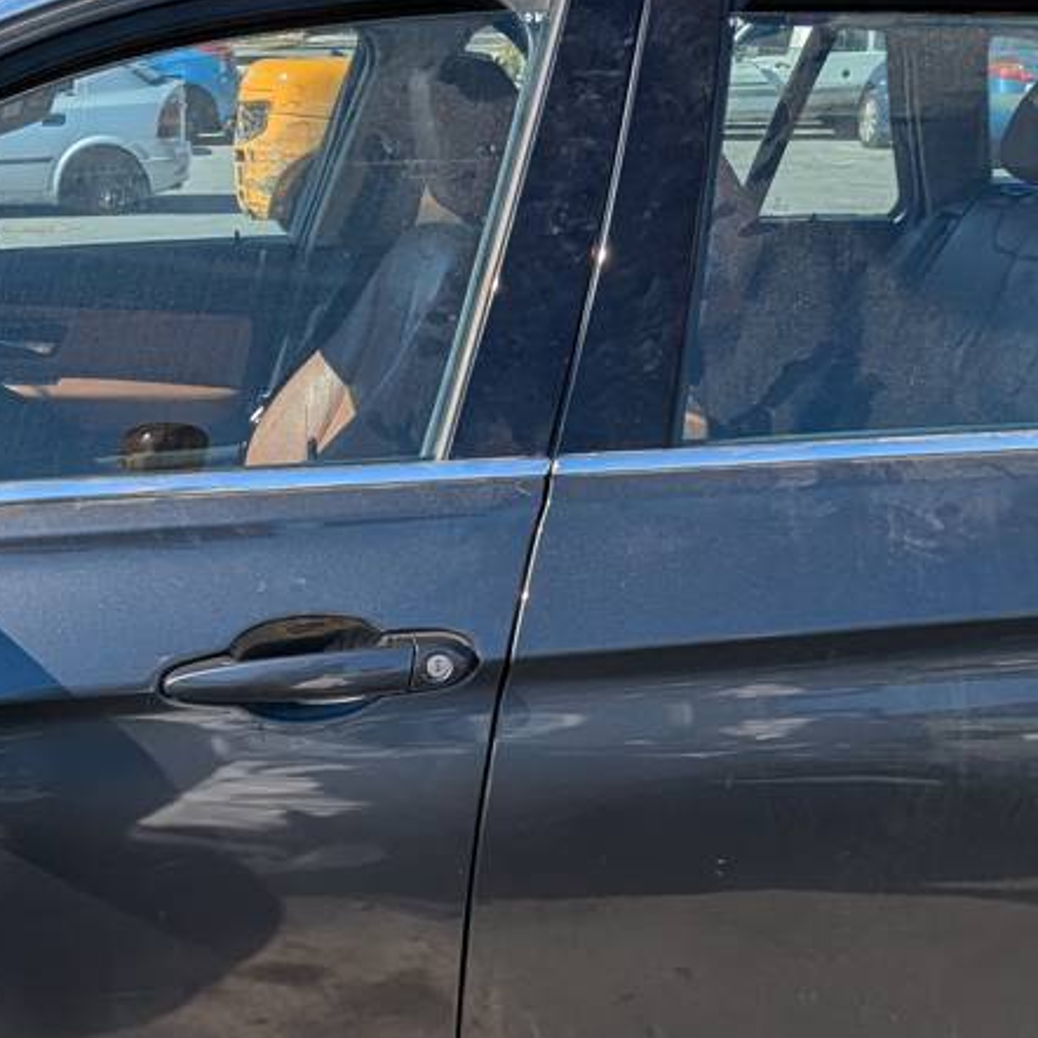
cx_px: 279
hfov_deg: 36.1
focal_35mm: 46
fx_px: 1561
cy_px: 714
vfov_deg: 36.3
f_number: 2.2
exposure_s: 1/1431
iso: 45
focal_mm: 2.35
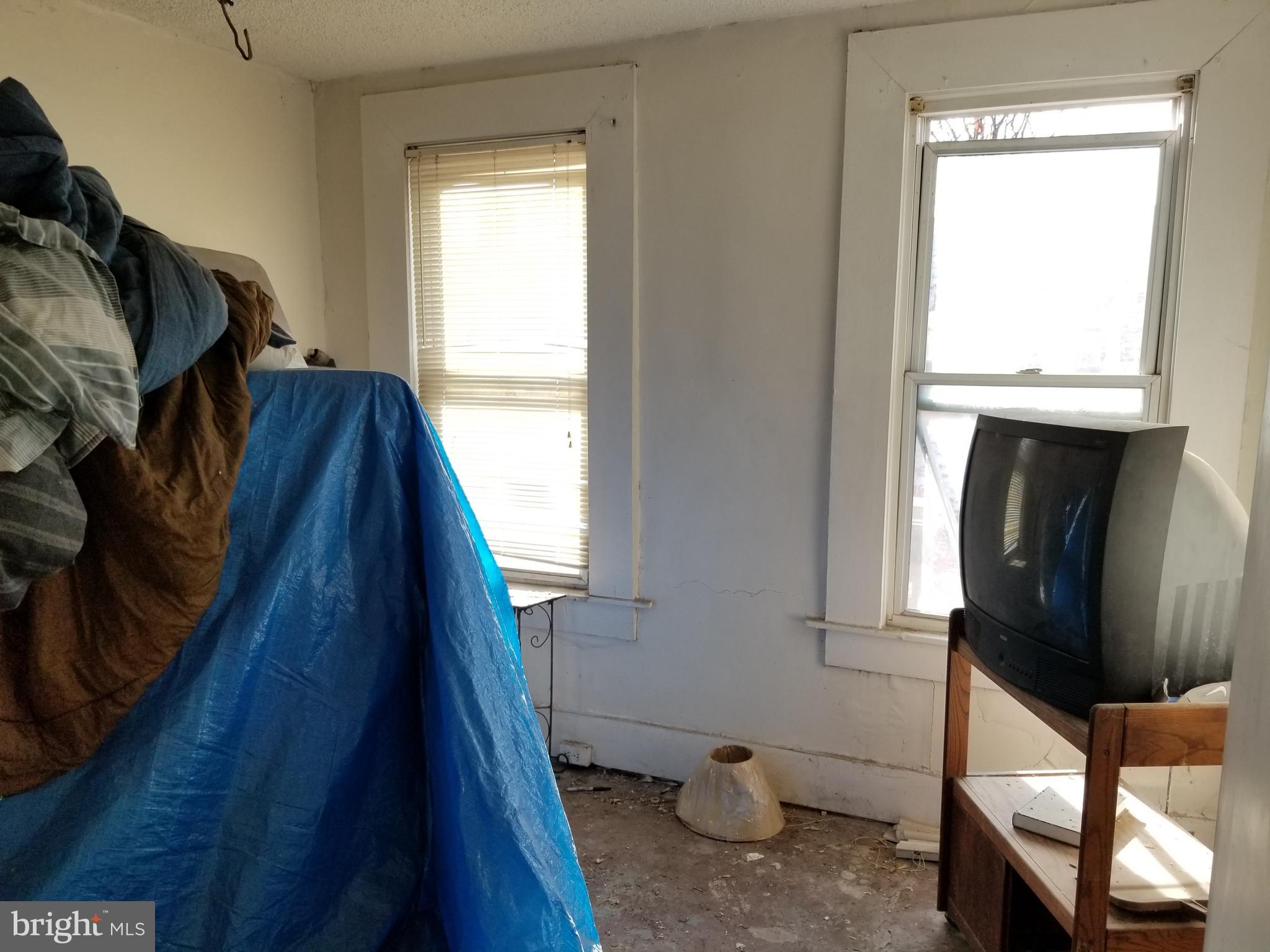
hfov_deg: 67.3
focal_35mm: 26
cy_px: 476
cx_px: 635
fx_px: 954
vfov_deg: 53.1
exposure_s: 1/201
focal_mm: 4.25
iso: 50
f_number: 1.7
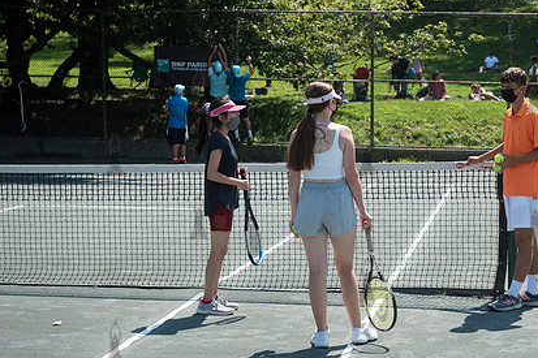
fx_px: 1240
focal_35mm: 83
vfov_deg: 16.4
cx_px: 366
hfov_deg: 24.3
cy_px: 153
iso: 125
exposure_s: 1/640
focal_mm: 58
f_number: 4.5
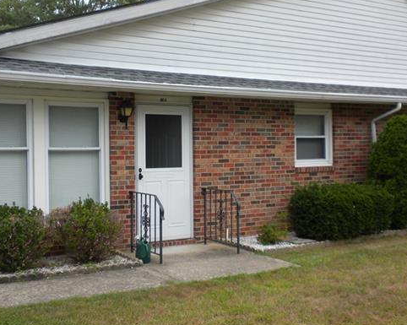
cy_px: 159
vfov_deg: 31.4
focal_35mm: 48
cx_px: 204
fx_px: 578
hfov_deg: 38.8
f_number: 3.5
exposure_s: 1/424
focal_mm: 6.6
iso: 64
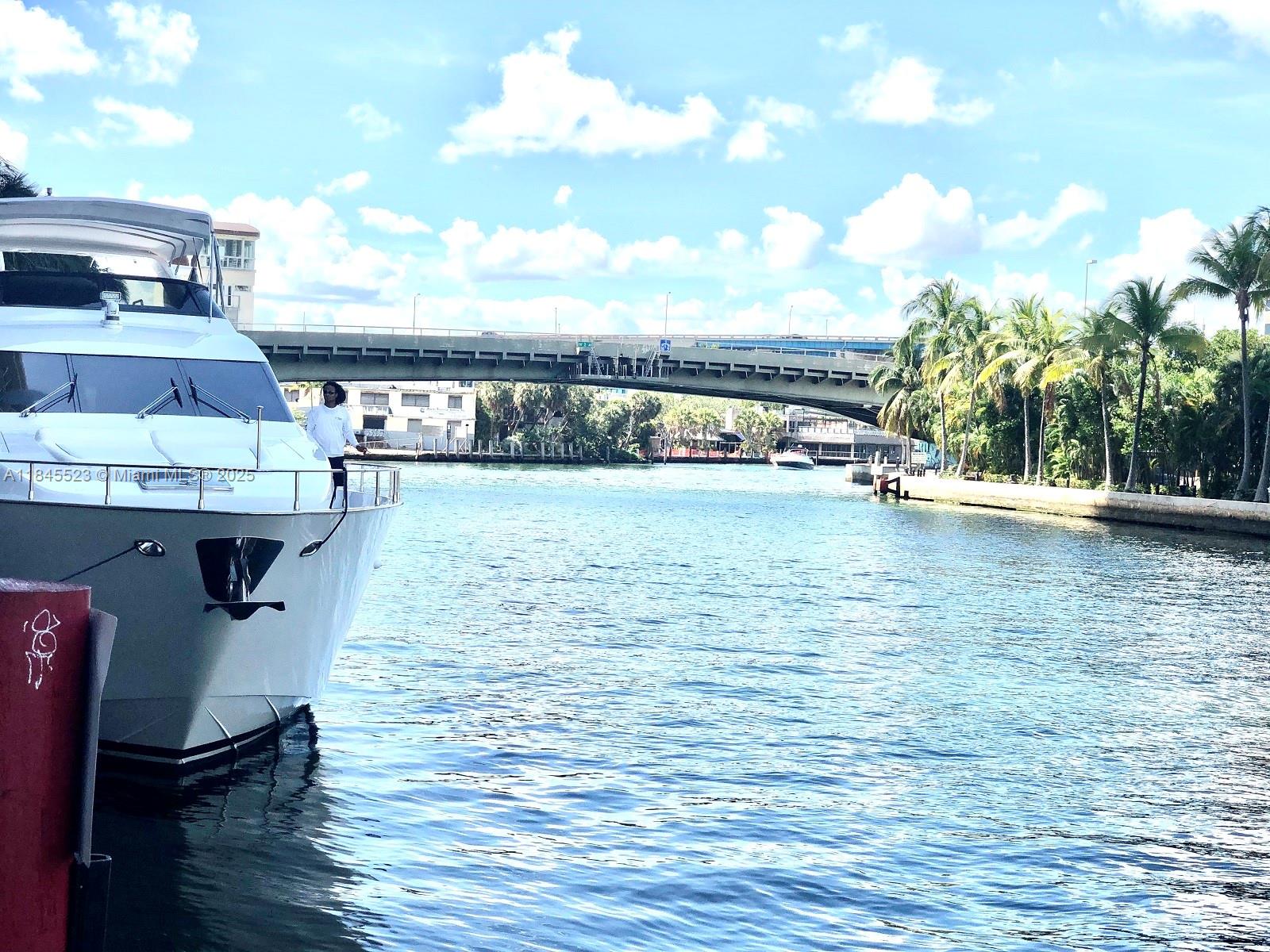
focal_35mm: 52
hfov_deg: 36.8
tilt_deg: -0.3
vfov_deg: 28.0
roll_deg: -1.1
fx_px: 1908
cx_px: 635
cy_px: 476
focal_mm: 6
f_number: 2.4
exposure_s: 1/1215
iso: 16
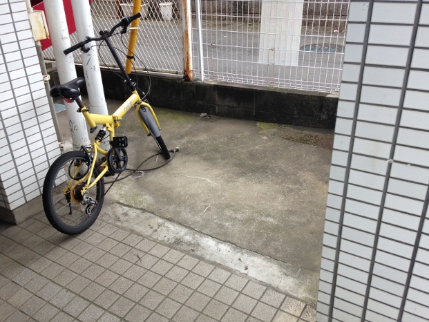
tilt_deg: -26.9
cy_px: 157
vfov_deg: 41.8
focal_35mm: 34
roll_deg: +3.3
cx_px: 213
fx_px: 421
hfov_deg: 53.9
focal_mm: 4.12
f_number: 2.4
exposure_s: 1/164
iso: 50
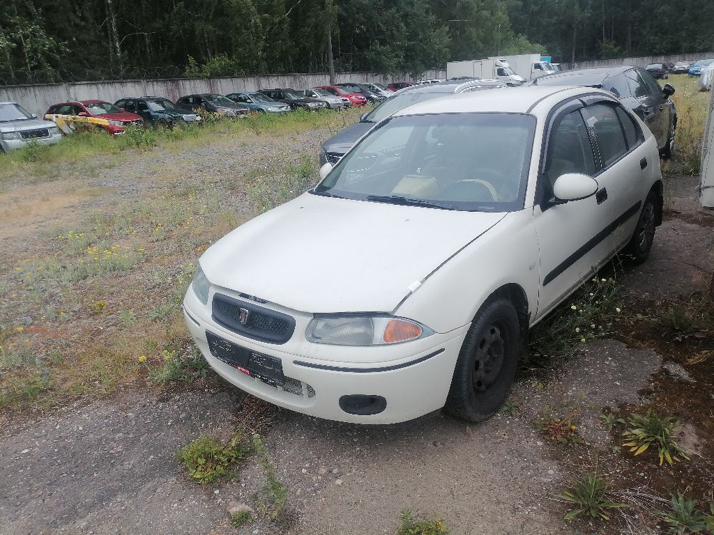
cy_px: 268
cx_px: 357
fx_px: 536
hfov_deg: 67.3
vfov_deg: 53.1
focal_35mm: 26
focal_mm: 4.25
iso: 50
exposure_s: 1/430
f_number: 1.8
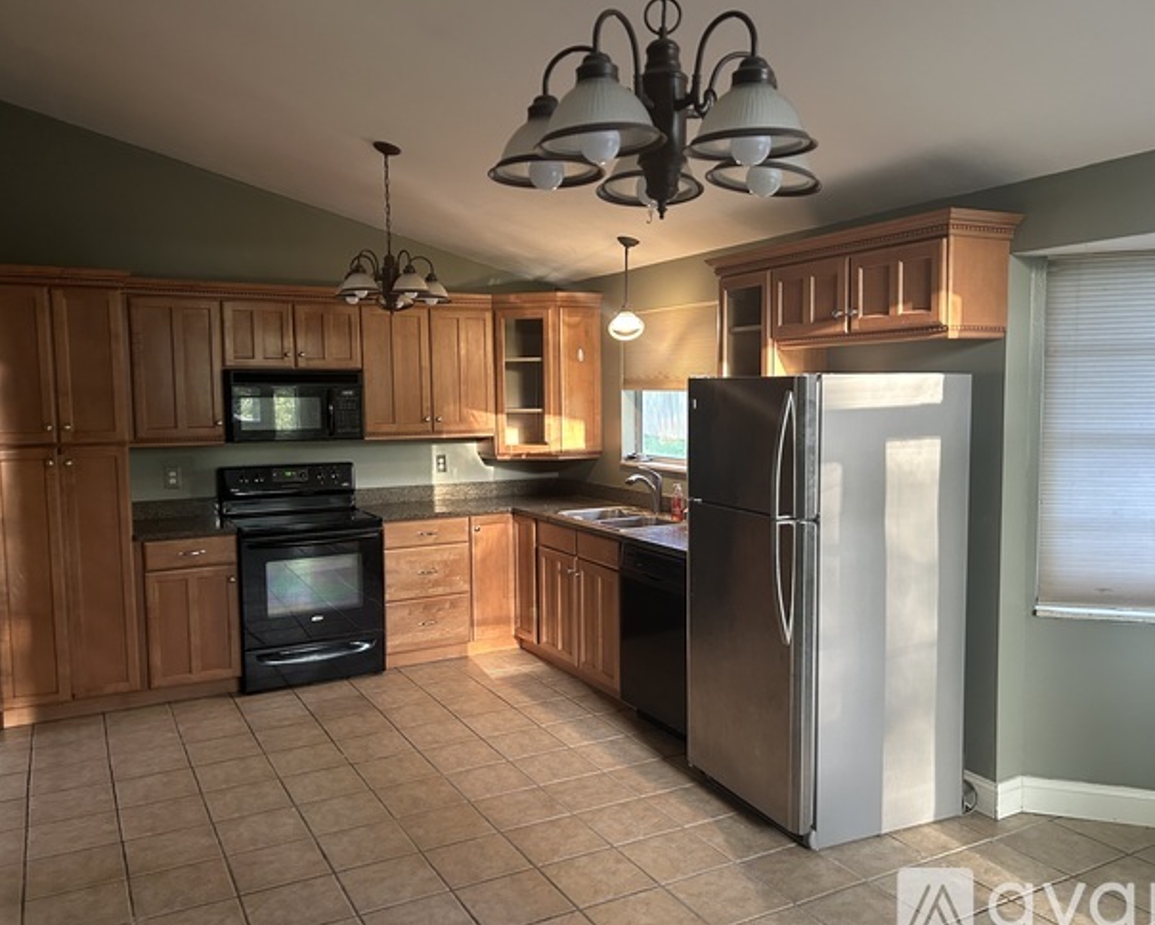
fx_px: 958
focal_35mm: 28
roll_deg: +0.8
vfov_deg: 51.6
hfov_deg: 62.2
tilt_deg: -5.3
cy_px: 466
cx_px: 569
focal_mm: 5.7
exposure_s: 1/60
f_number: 1.5
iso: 250
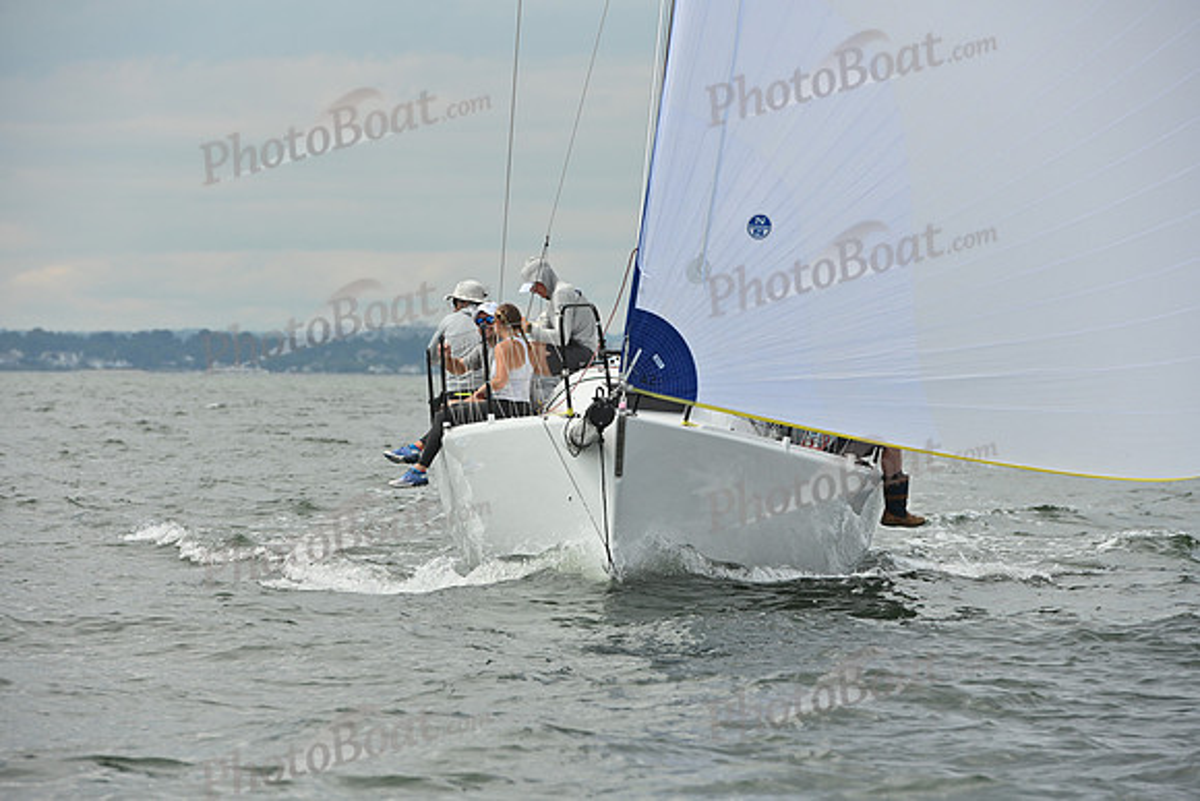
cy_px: 400
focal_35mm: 200
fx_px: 6668
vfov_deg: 6.9
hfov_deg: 10.3
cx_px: 600
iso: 320
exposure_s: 1/1600
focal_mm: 200
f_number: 7.1
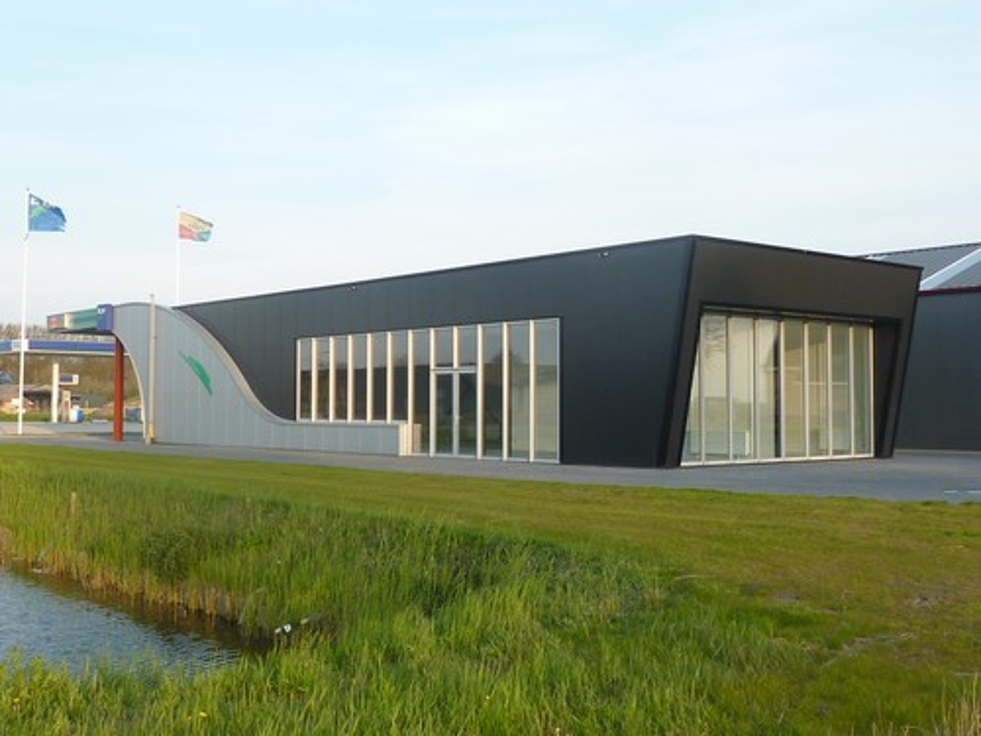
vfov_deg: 32.9
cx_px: 490
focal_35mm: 44
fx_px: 1247
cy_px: 368
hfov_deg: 42.9
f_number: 4
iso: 80
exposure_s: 1/160
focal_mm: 5
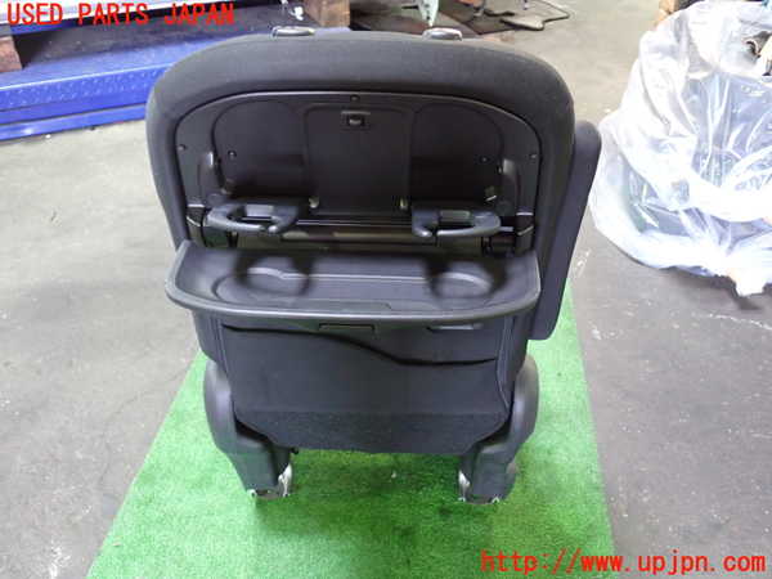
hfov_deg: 60.0
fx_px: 669
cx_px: 386
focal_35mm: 30
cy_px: 290
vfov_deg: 46.8
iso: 800
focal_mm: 5.4
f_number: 2.3
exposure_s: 1/30
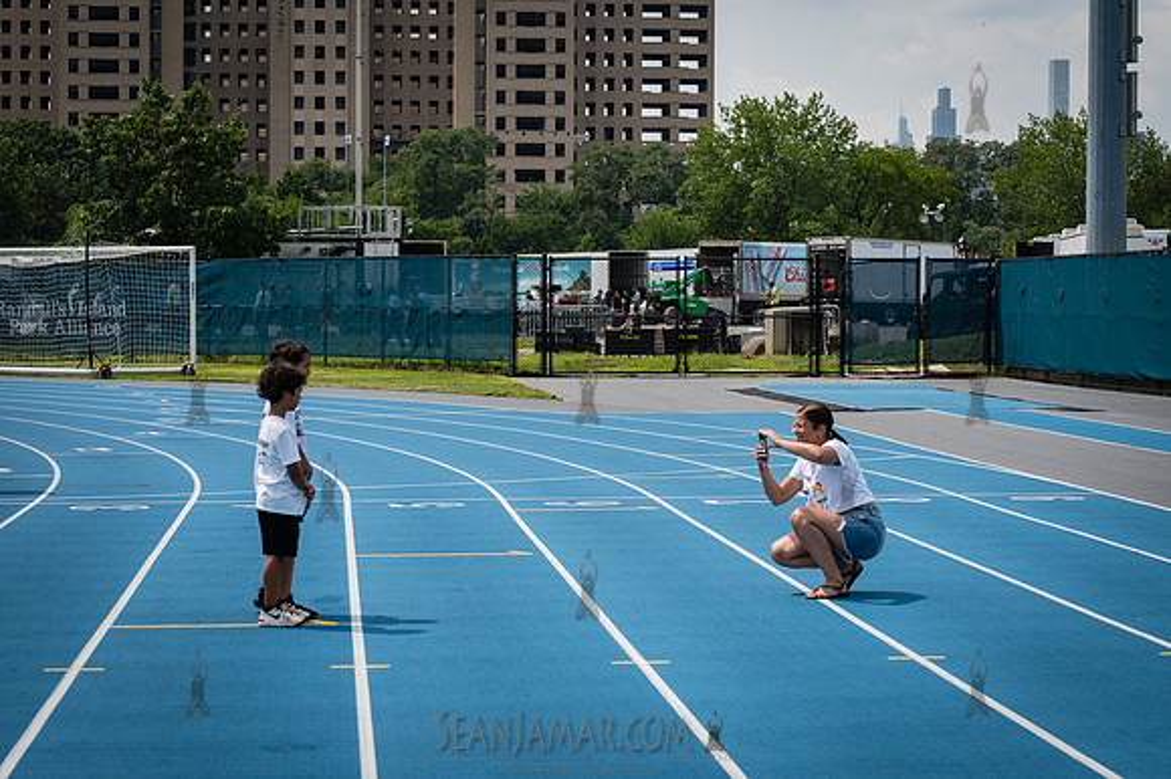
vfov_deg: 16.4
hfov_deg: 24.4
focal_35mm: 83
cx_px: 609
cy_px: 350
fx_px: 2712
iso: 100
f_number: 5
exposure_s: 1/800
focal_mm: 64
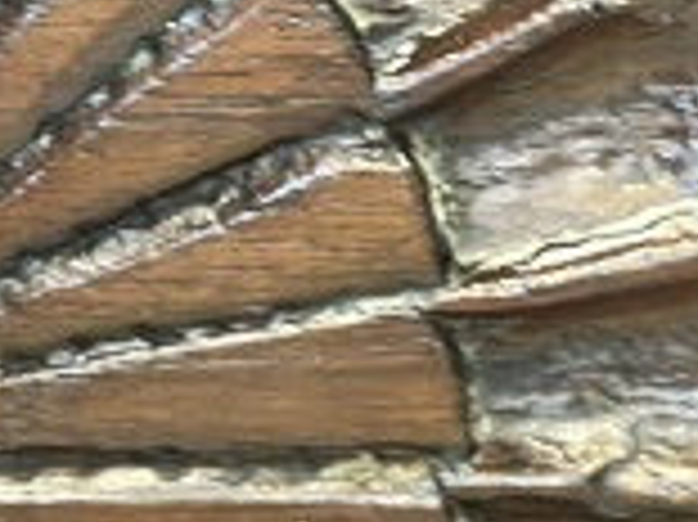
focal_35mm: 372
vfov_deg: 4.0
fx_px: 7495
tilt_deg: -11.1
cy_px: 81
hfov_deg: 5.3
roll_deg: +2.3
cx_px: -225
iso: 250
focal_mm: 6.86
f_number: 1.78
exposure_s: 1/33
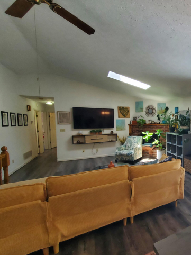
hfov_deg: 59.8
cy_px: 128
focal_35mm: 18
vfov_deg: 87.8
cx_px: 175
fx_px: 133
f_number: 2.2
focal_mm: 1.8
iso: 160
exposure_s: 1/60
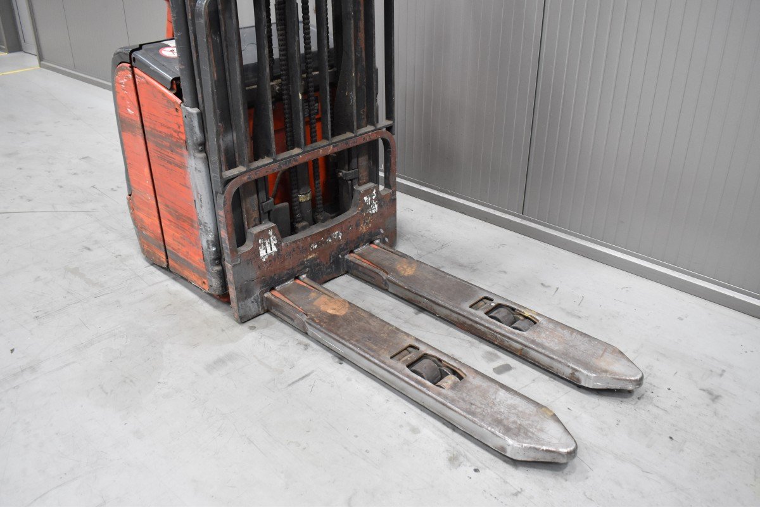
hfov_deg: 61.9
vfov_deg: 43.6
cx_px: 380
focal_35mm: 30
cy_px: 254
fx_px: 633
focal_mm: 20
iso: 1600
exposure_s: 1/40
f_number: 4.5
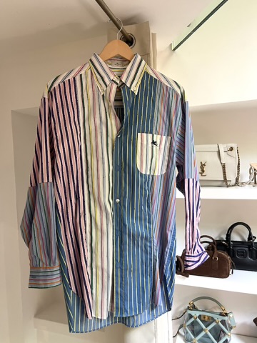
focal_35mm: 26
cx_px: 128
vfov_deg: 67.3
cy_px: 172
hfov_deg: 53.1
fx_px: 257
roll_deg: +2.9
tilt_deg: -1.6
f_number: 1.5
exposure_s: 1/60
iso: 160
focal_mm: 5.7
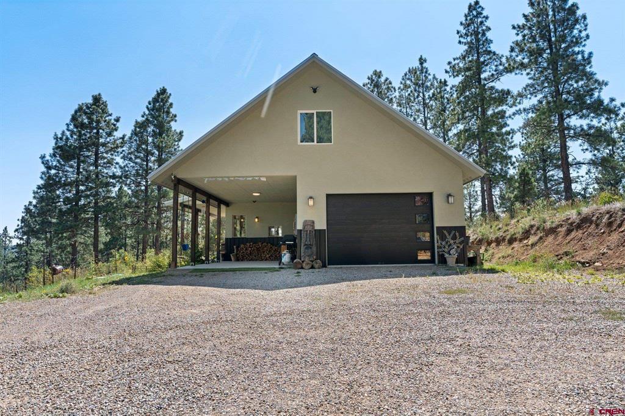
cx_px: 312
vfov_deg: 55.1
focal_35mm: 23
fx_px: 399
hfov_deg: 76.1
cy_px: 208
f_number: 8
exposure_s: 1/750
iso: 400
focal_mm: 23
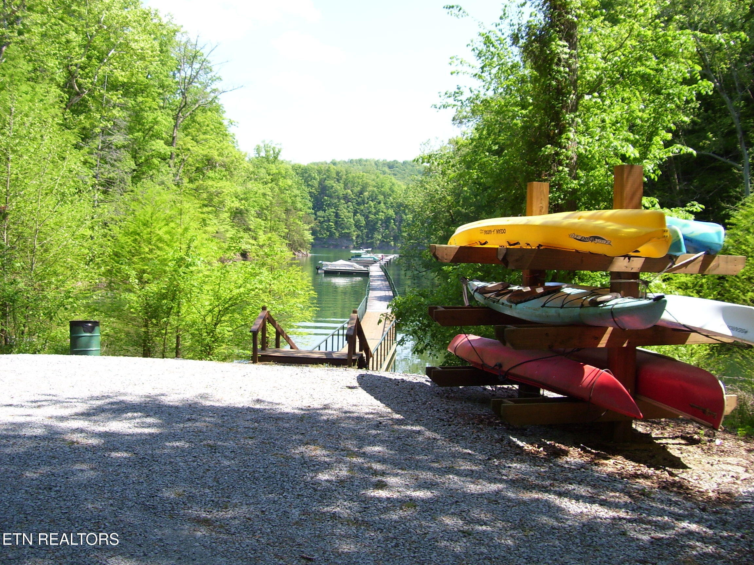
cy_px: 282
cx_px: 377
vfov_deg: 39.7
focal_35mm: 36
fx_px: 784
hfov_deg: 51.4
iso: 80
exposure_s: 1/500
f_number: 2.7
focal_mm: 6
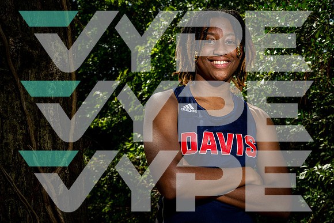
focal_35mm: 54
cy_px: 112
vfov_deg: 25.1
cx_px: 167
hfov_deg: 36.9
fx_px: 501
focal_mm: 54
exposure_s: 1/125
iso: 100
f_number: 10
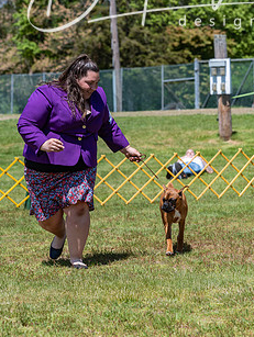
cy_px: 130
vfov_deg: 13.0
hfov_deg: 9.8
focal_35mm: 152
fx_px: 1484
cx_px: 151
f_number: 5.6
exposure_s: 1/1000
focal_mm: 108
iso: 200
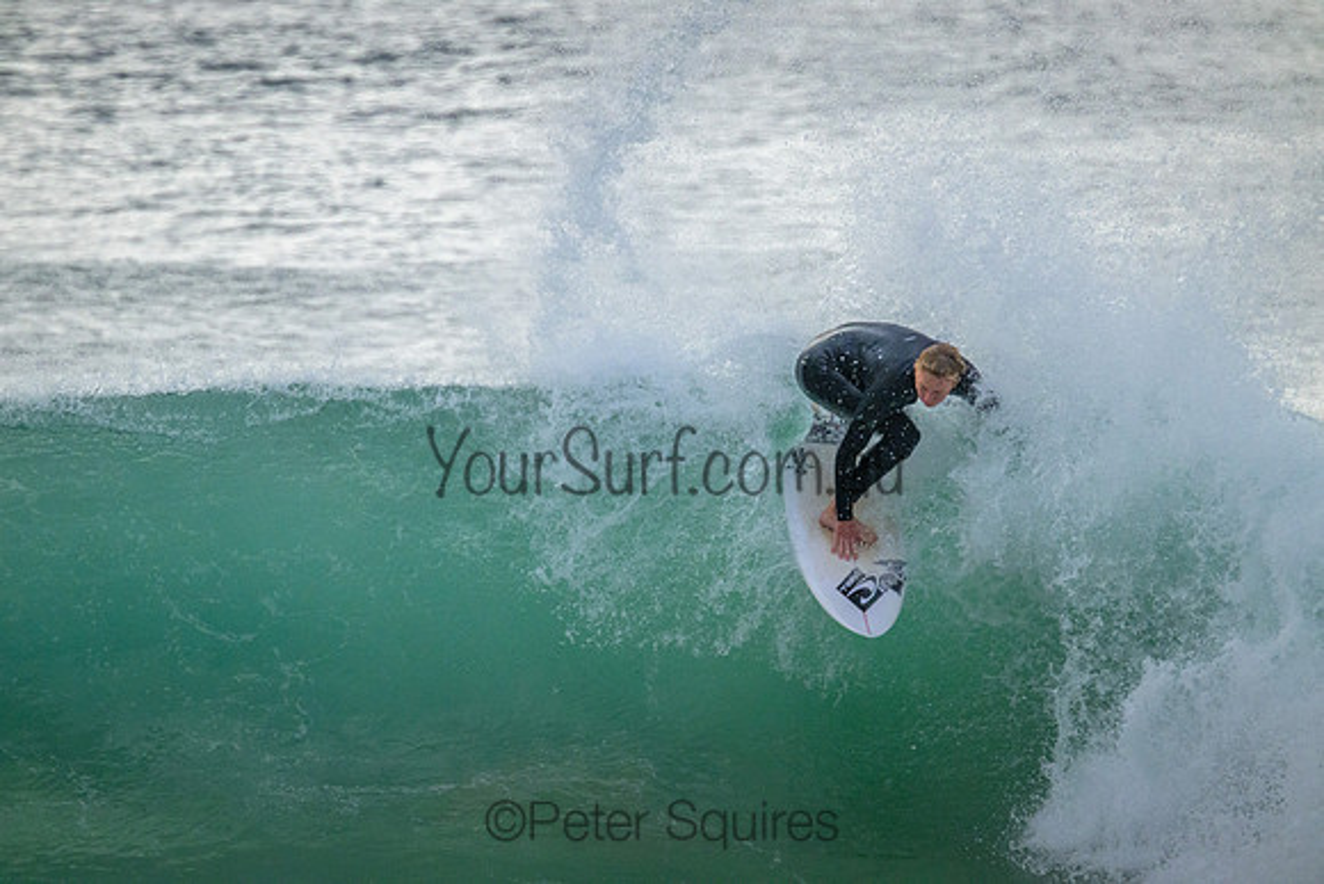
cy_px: 442
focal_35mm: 690
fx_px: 25381
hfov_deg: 3.0
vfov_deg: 2.0
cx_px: 662
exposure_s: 1/2000
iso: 5000
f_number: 11
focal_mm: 690
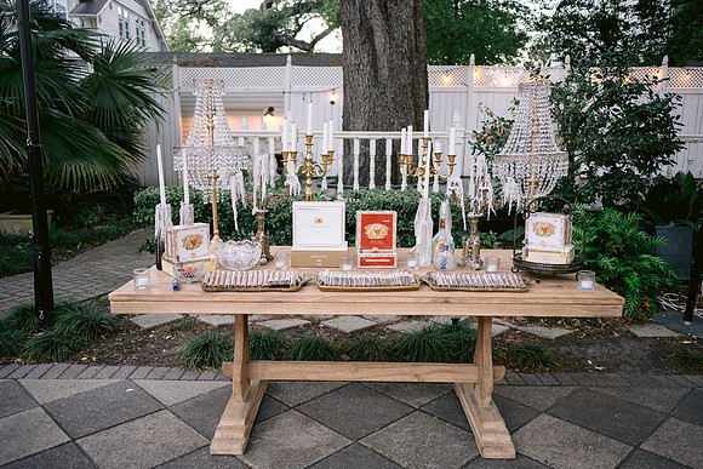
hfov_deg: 65.5
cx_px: 352
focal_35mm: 28
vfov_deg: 46.4
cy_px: 234
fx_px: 547
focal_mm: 28
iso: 800
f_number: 2.8
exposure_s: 1/60
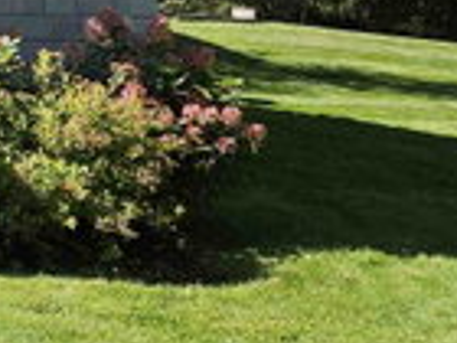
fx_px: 1109
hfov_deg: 18.5
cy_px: -72
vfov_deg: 16.8
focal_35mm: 84
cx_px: -356
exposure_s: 1/854
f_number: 1.8
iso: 25
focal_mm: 5.4
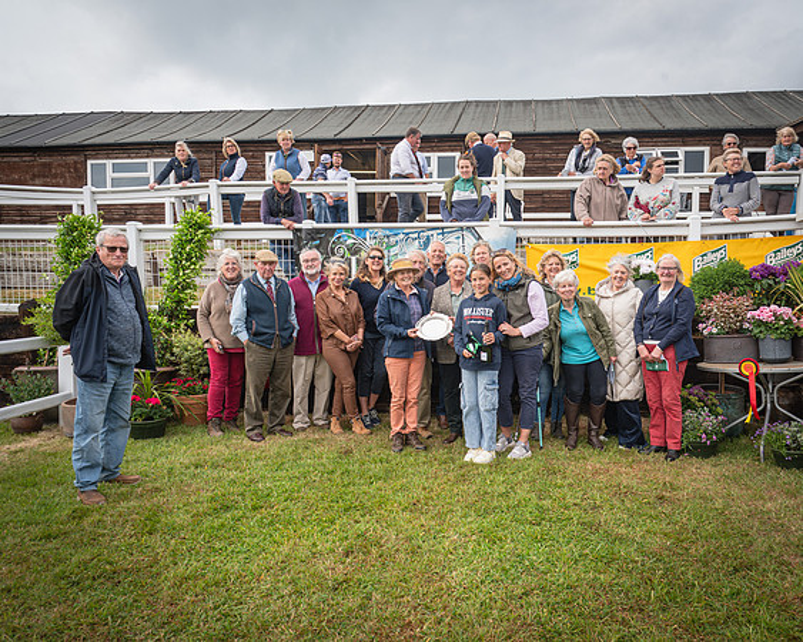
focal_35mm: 27
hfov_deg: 63.9
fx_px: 642
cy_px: 321
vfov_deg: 53.1
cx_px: 440
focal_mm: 24
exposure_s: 1/60
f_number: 6.3
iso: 80
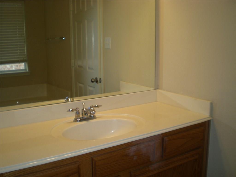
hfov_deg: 49.0
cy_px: 88
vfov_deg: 37.7
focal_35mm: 38
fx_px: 259
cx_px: 118
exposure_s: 1/55.8
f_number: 3.1
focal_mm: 6.3
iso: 50
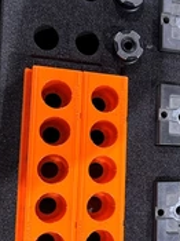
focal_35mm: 55
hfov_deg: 25.2
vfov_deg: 34.9
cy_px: 138
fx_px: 382
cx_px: 183
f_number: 1.78
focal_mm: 6.86
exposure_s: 1/60
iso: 400
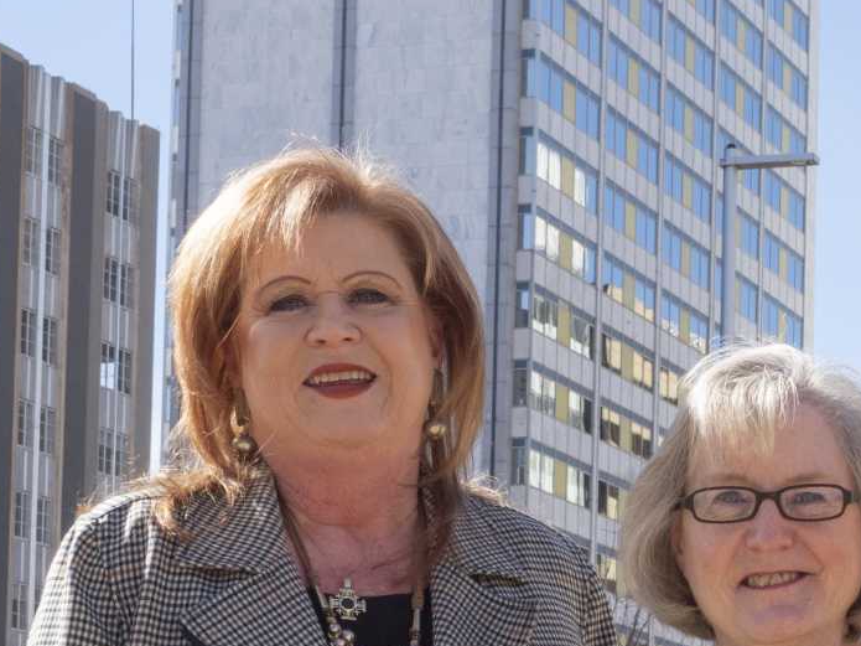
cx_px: 873
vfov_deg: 12.8
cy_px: 823
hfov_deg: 17.2
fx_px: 2785
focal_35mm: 112
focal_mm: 19
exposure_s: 1/250
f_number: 9
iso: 200
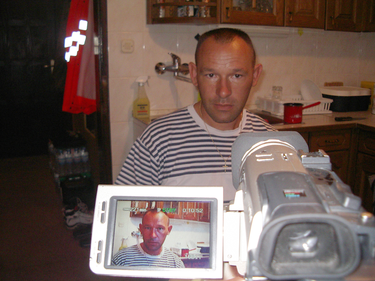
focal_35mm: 38
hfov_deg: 49.0
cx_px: 188
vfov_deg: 37.7
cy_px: 140
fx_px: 412
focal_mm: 5.8
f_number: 2.6
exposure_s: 1/60
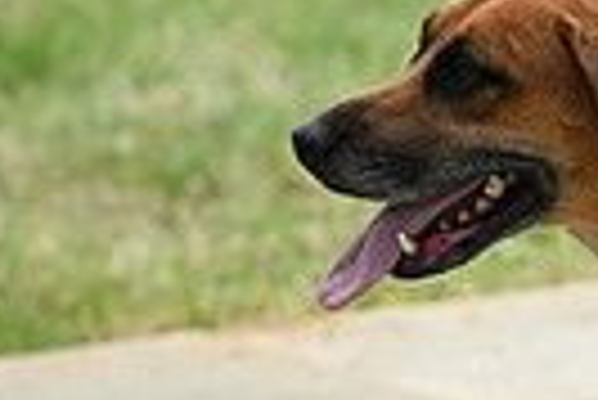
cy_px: 492
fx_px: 9063
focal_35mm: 545
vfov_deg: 2.5
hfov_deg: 3.7
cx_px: 1200
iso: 200
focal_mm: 125
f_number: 4.5
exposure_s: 1/1000
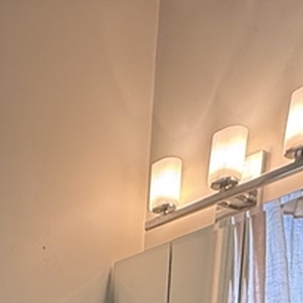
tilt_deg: -8.3
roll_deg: -2.2
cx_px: 16
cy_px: 566
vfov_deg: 19.5
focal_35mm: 62
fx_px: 614
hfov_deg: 26.6
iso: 250
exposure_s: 1/60
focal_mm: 2.22
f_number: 2.2
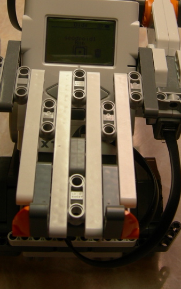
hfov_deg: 21.6
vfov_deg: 33.3
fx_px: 473
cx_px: 108
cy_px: 73
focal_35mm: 60
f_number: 3
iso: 64
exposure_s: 1/45
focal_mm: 7.5
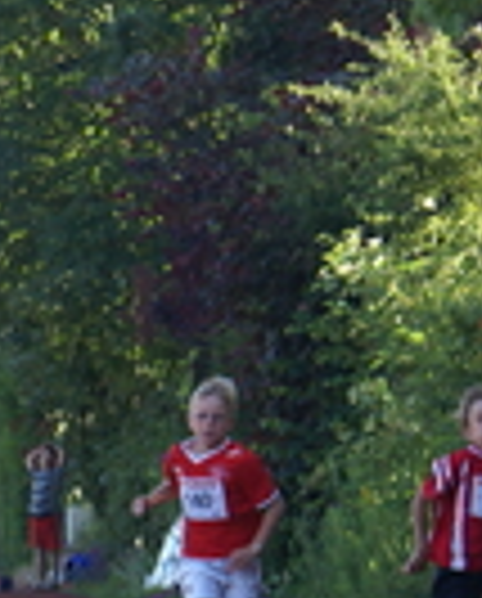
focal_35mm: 400
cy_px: 366
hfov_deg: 3.9
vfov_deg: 4.8
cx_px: -243
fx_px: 7108
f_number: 5.6
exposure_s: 1/250
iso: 400
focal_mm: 70
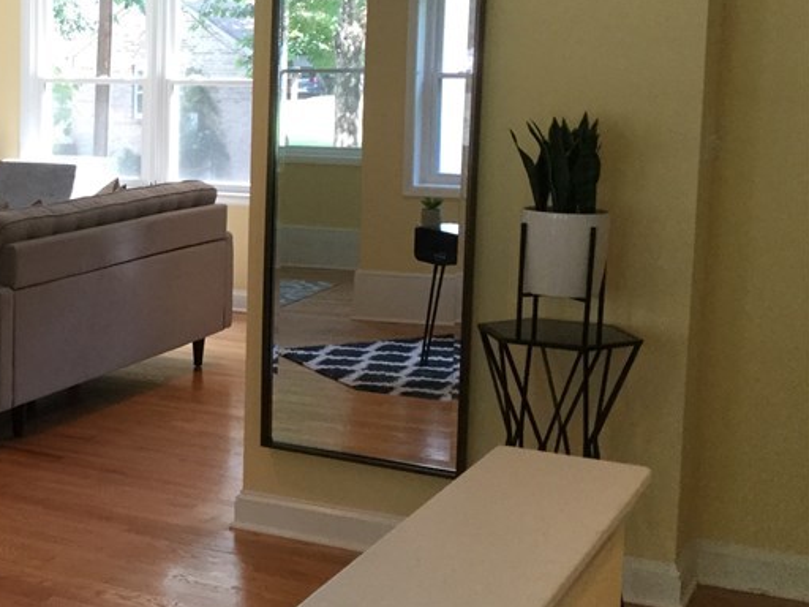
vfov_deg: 23.6
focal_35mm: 62
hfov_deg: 29.2
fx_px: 1449
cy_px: 243
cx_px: 2
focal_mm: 3.3
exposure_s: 1/30
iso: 40
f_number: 2.4
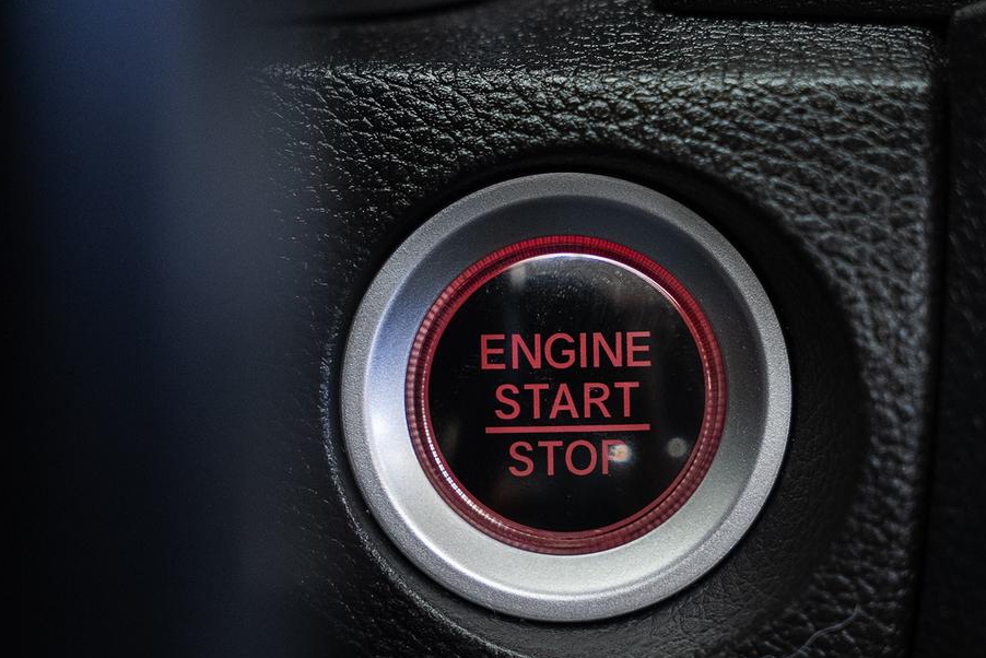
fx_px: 2959
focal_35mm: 108
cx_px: 587
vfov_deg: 12.7
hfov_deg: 18.9
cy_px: 387
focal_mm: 51.2
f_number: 4
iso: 1000
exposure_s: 1/40
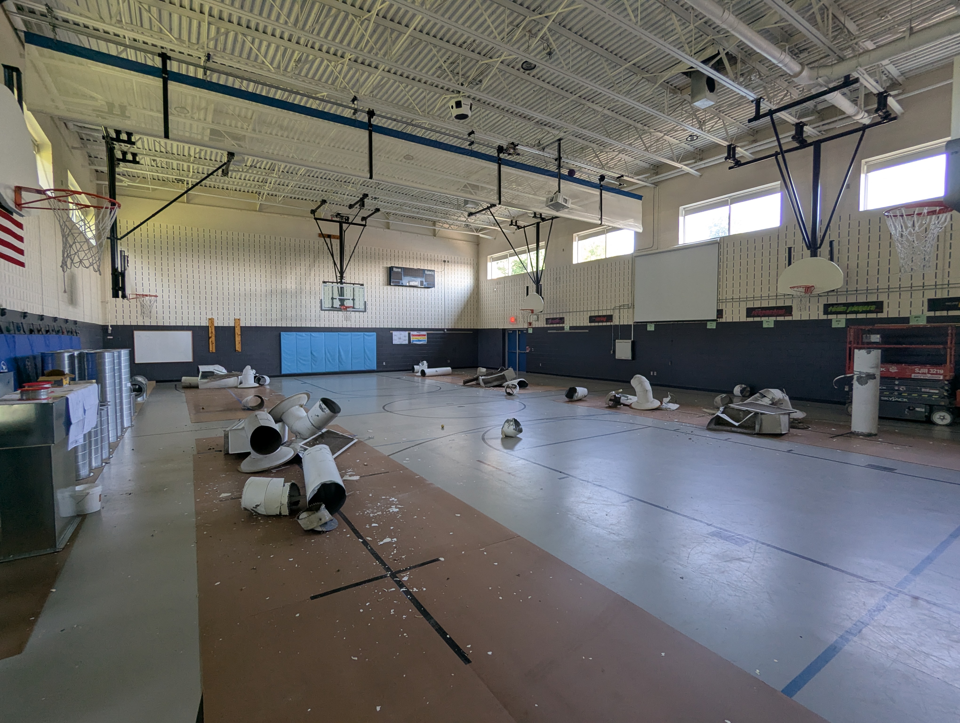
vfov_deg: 78.2
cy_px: 362
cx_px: 480
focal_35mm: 16
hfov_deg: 94.4
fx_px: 444
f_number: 2.2
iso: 170
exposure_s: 1/57.8
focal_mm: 2.35
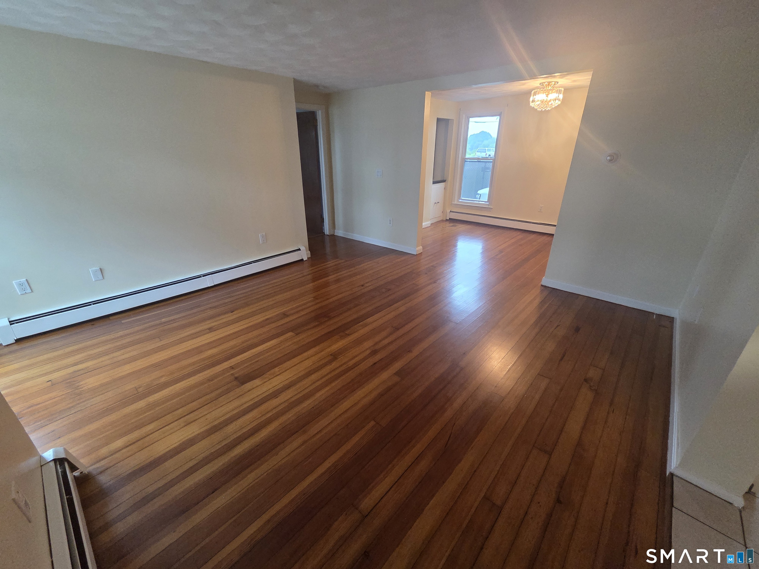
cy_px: 284
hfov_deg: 106.2
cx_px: 380
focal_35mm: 13
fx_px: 285
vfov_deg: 89.9
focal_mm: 2.2
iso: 800
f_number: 2.2
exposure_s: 1/60
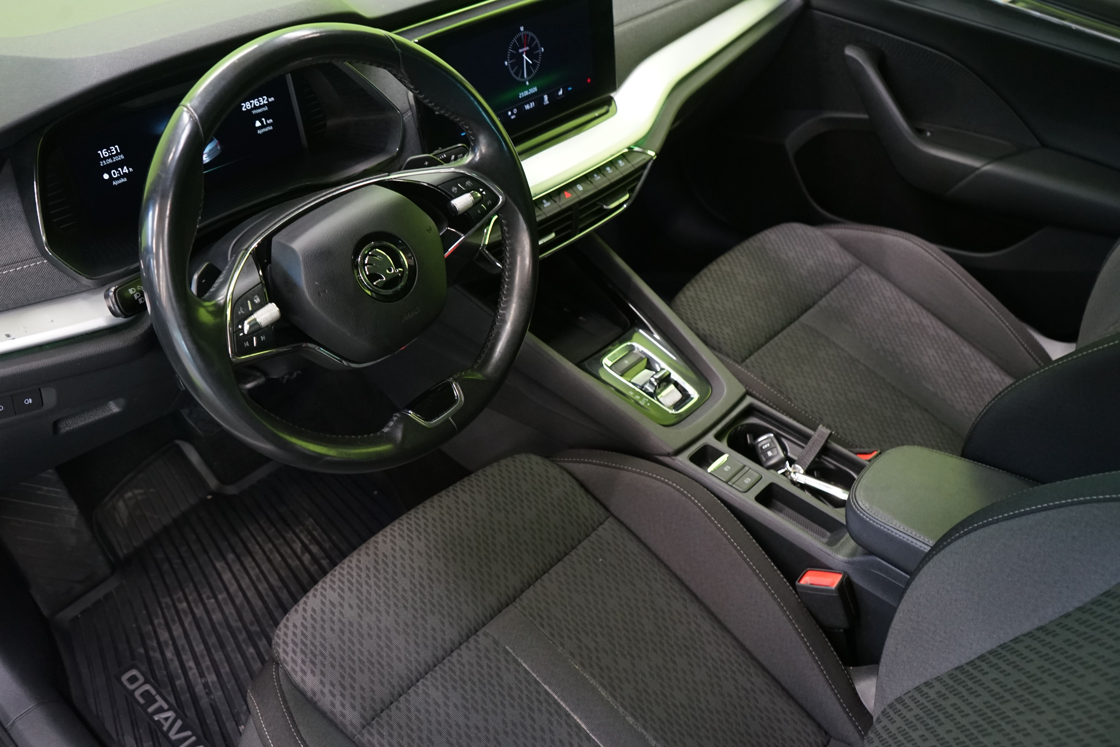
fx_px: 933
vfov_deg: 43.6
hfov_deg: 61.9
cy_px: 374
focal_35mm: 30
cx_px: 560
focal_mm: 30
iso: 2000
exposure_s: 1/20
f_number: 5
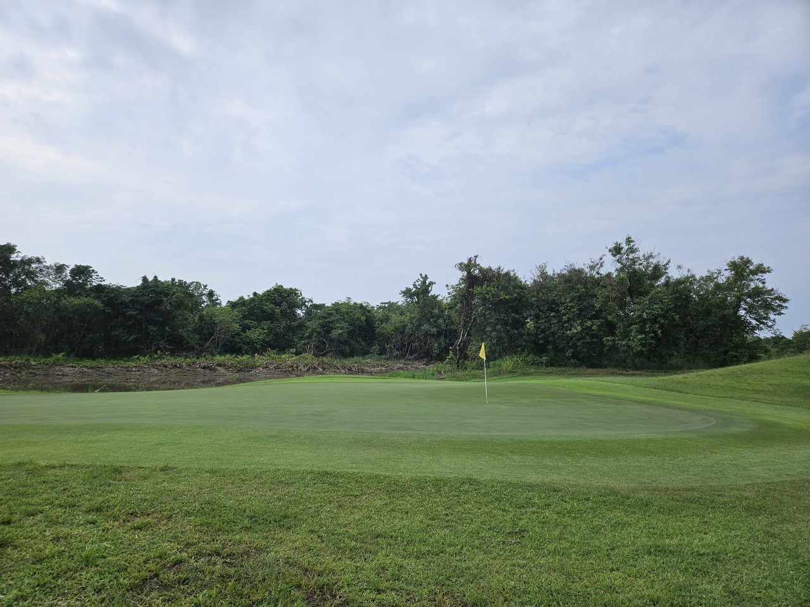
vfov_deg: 58.9
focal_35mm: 23
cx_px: 405
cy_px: 304
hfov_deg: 73.9
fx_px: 538
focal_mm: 5.4
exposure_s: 1/4076
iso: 25
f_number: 1.8
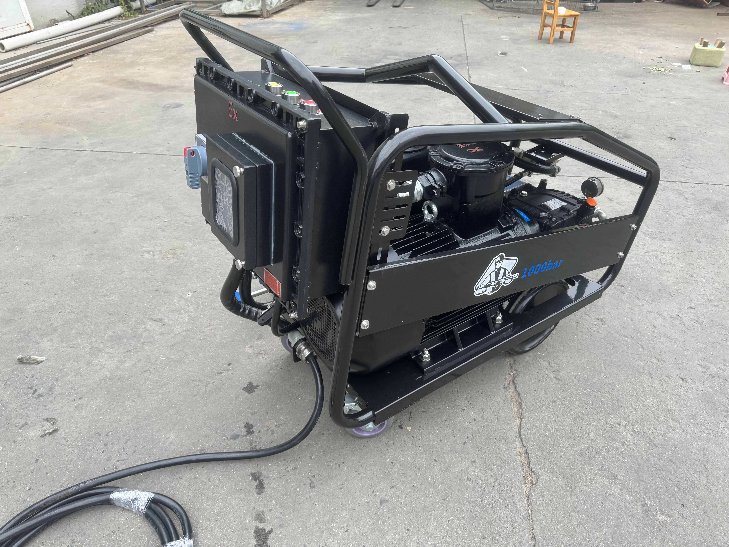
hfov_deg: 71.6
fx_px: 505
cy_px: 274
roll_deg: +2.4
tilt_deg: -35.6
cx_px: 364
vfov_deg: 56.8
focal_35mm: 24
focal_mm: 6.86
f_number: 1.78
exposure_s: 1/121
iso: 125
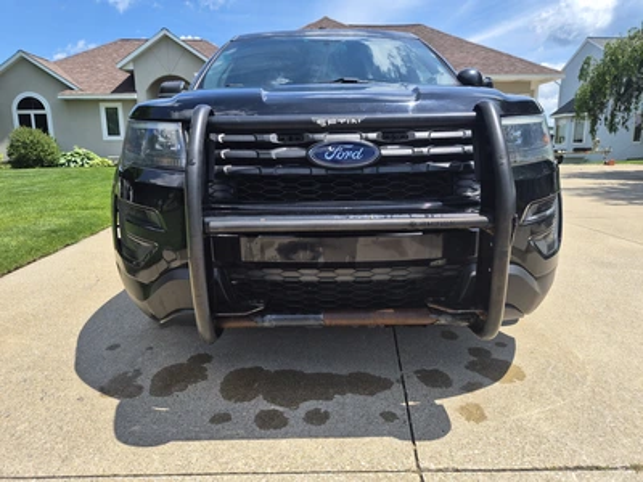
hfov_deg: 73.9
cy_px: 241
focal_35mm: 23
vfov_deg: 58.9
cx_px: 322
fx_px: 427
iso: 80
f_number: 1.8
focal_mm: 5.4
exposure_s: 1/3704
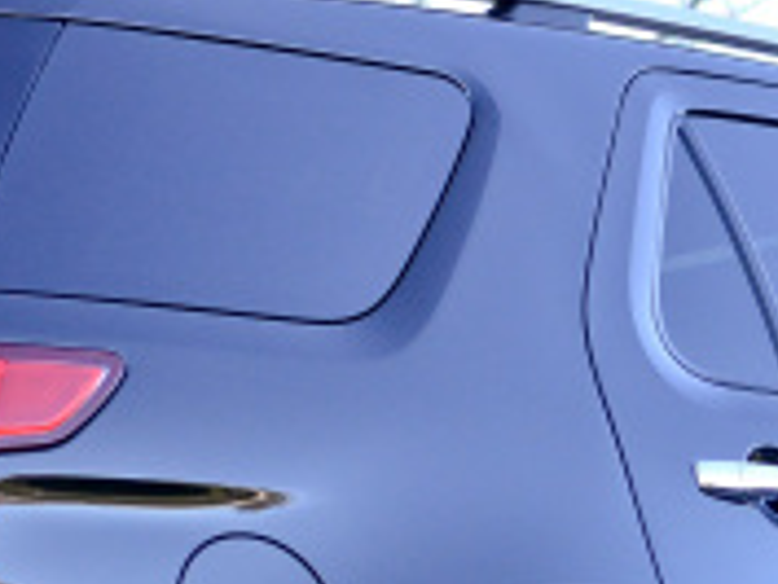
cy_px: 560
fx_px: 5109
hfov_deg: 8.7
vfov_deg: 6.5
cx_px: 534
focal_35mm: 227
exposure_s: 1/1000
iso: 800
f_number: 3.2
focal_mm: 35
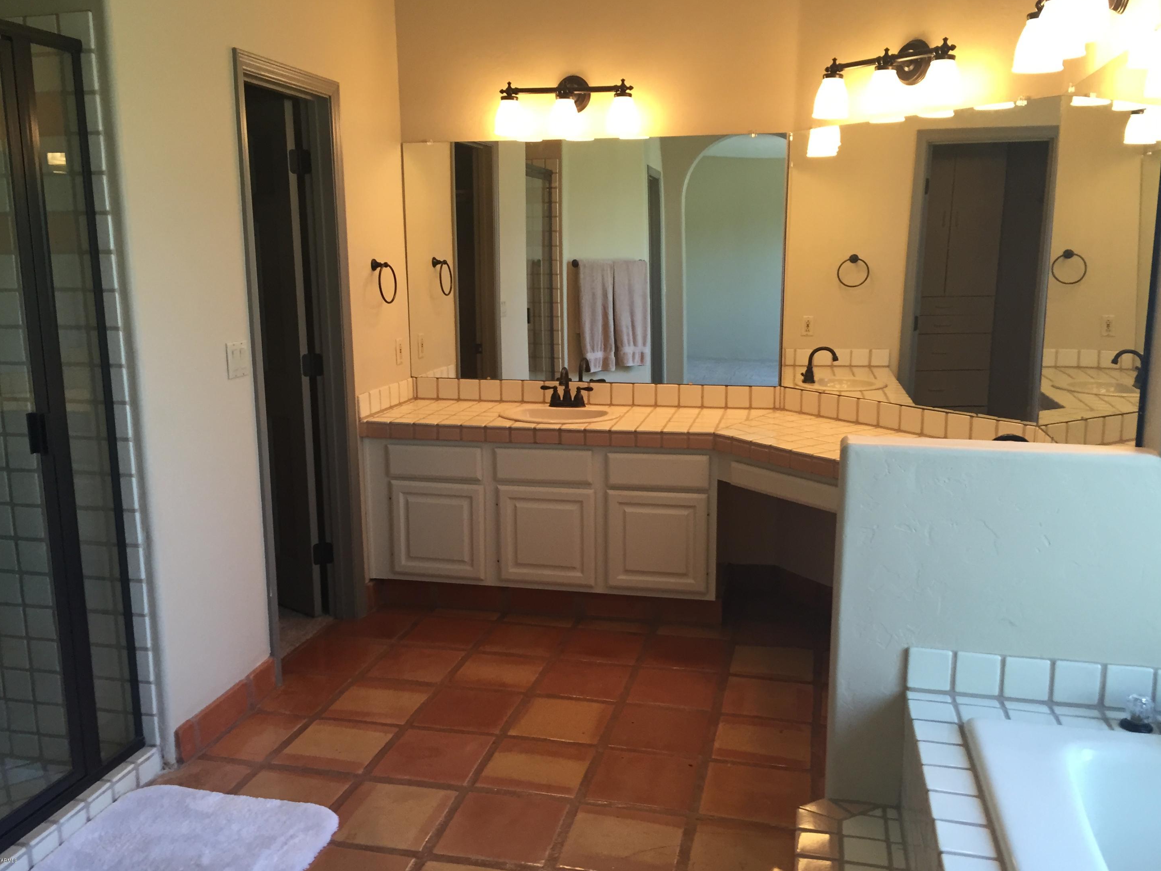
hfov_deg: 60.0
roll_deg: +0.0
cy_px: 438
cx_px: 580
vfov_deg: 46.8
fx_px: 1006
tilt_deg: -11.0
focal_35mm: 30
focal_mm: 4.15
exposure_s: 1/30
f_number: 2.2
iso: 100
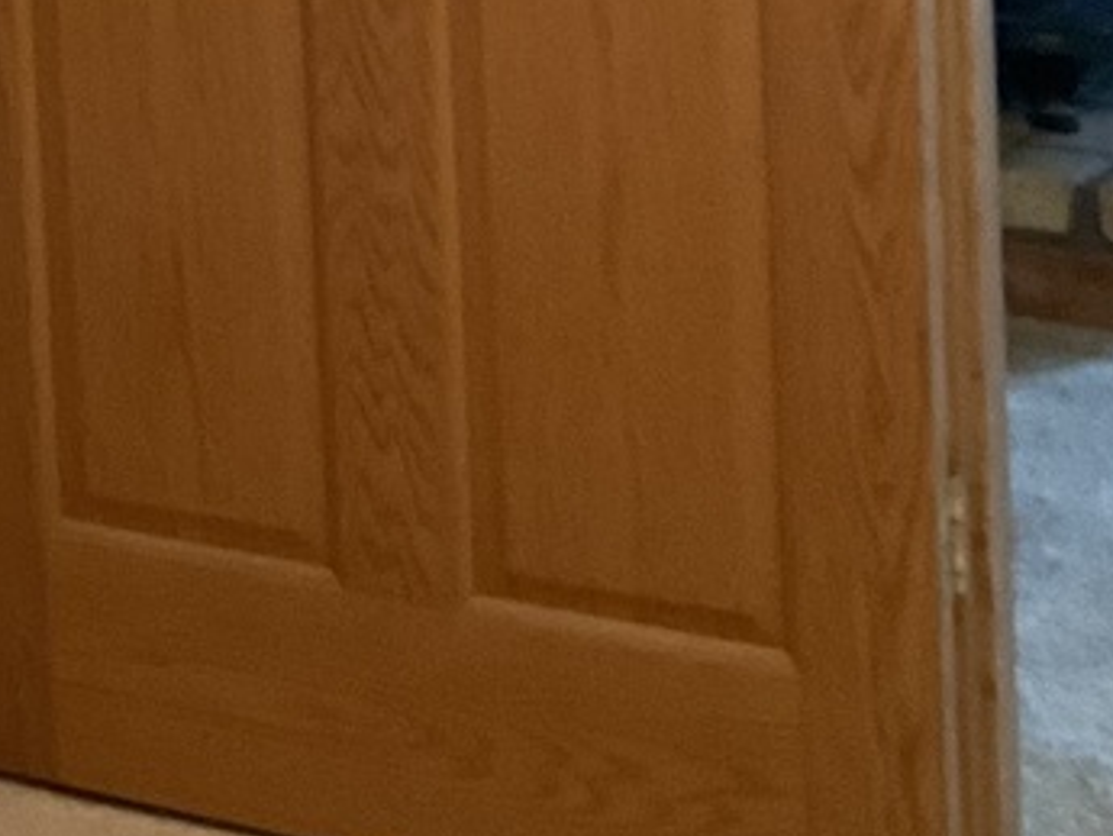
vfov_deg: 11.4
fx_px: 3892
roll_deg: +2.0
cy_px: -652
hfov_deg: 14.6
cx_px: -774
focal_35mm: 121
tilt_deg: -2.5
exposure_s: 1/40
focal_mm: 3
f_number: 1.8
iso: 200
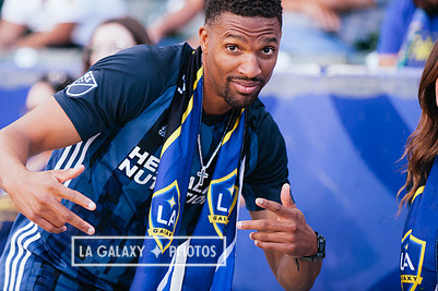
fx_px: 2639
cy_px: 87
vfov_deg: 6.3
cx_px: 149
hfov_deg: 9.5
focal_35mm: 217
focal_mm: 150
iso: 1600
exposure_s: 1/640
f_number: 2.8
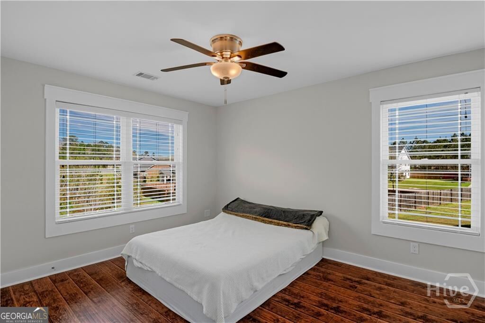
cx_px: 242
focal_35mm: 16
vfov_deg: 72.0
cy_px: 162
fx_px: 222
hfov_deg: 95.0
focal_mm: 11
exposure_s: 1/30
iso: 250
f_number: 7.1
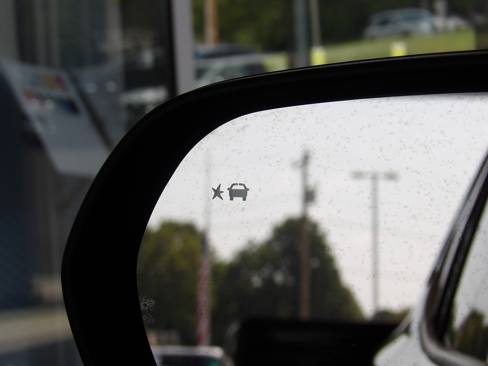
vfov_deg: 14.5
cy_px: 183
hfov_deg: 19.3
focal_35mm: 102
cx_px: 244
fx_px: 1438
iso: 100
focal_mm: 18.2
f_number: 4.2
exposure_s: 1/639
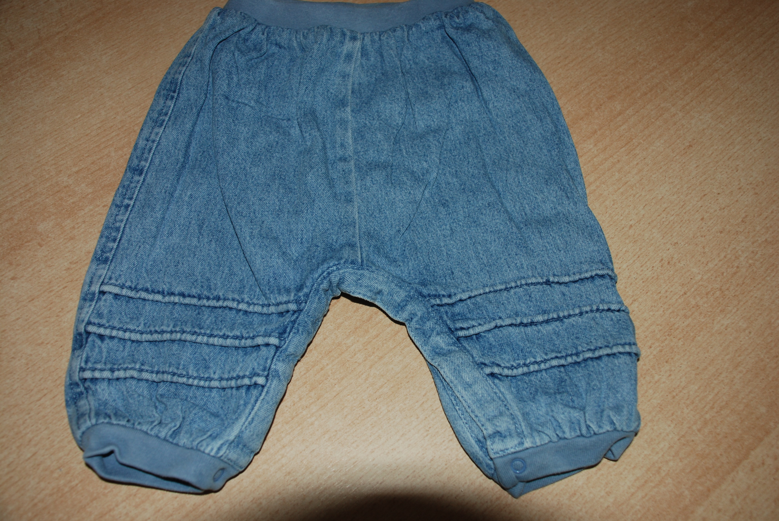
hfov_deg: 53.1
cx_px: 390
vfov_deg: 37.0
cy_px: 260
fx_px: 780
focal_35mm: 36
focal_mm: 24
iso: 200
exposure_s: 1/60
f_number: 4
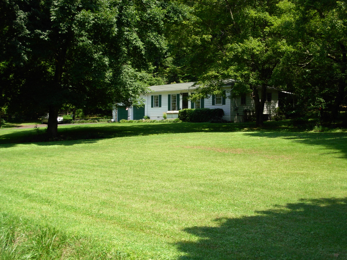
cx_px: 174
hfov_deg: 33.2
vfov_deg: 25.2
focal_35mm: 58
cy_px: 130
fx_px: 581
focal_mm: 9.5
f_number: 3.3
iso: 79
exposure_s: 1/418
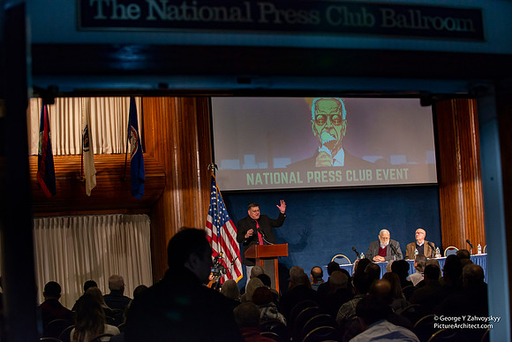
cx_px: 256
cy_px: 171
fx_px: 996
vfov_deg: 19.5
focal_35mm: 70
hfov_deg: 28.8
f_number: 5
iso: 1600
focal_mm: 70
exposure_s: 1/200
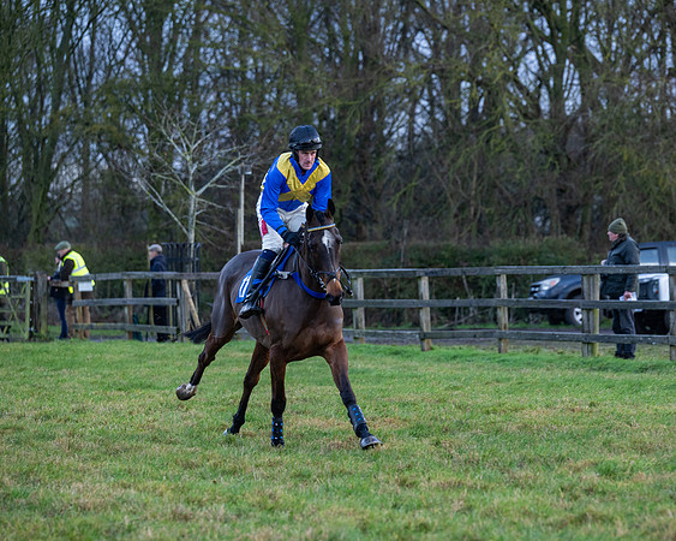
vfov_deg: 8.3
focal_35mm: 186
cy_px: 270
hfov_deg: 10.4
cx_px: 350
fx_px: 3716
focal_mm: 165
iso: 800
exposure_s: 1/500
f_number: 4
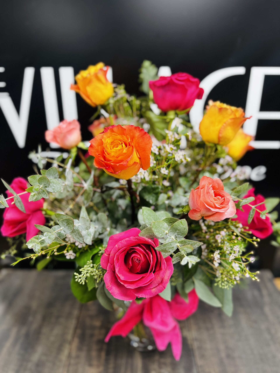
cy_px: 186
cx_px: 140
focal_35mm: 24
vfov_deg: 71.6
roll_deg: +2.0
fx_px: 259
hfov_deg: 56.8
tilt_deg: -22.2
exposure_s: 1/60
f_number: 1.78
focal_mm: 6.76
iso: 200
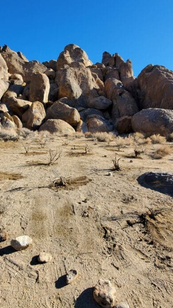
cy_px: 148
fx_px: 171
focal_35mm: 21
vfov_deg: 83.8
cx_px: 81
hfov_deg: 53.5
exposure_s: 1/680
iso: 50
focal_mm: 1.8
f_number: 2.2
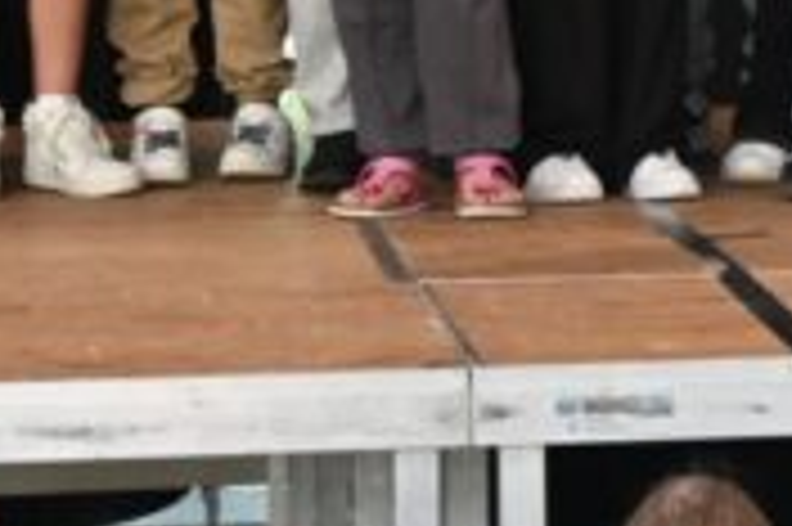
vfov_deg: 5.1
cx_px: 1318
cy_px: -530
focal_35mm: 266
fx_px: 5854
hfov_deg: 7.6
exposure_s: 1/50
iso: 1600
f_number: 4.8
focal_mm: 30.5
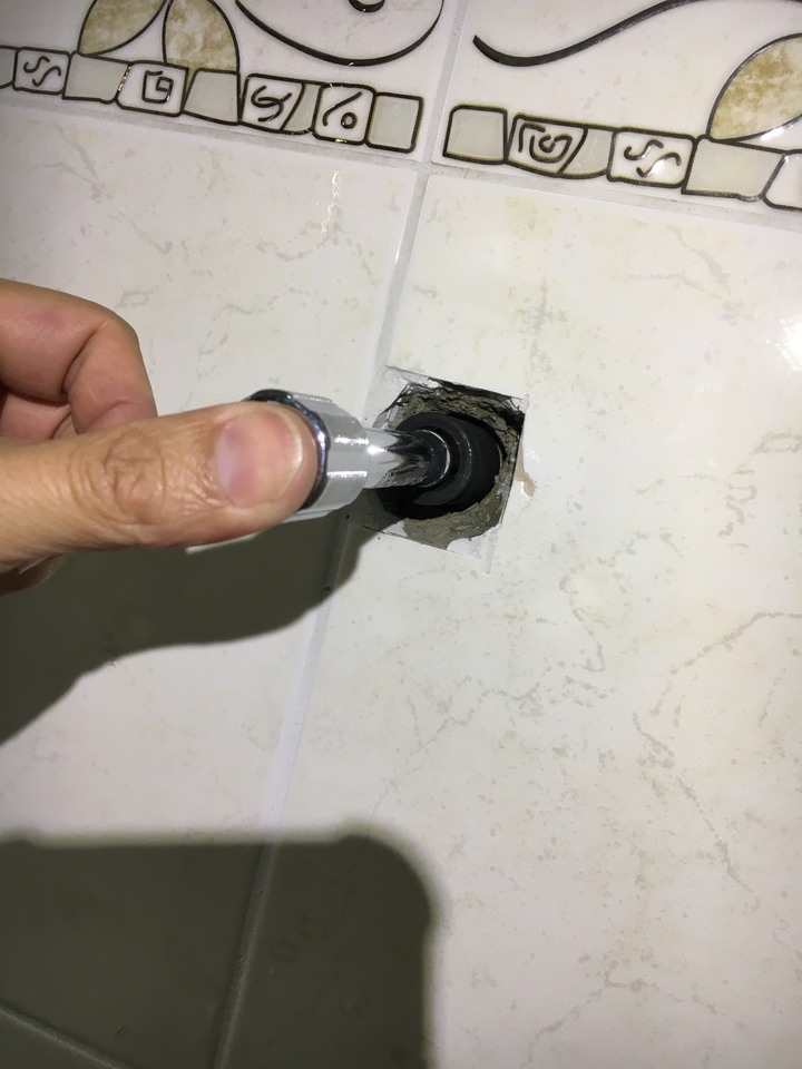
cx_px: 401
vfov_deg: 61.7
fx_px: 896
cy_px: 534
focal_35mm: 29
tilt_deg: -5.6
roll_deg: -14.8
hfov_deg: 48.2
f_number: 2.2
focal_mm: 4.15
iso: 25
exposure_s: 1/40
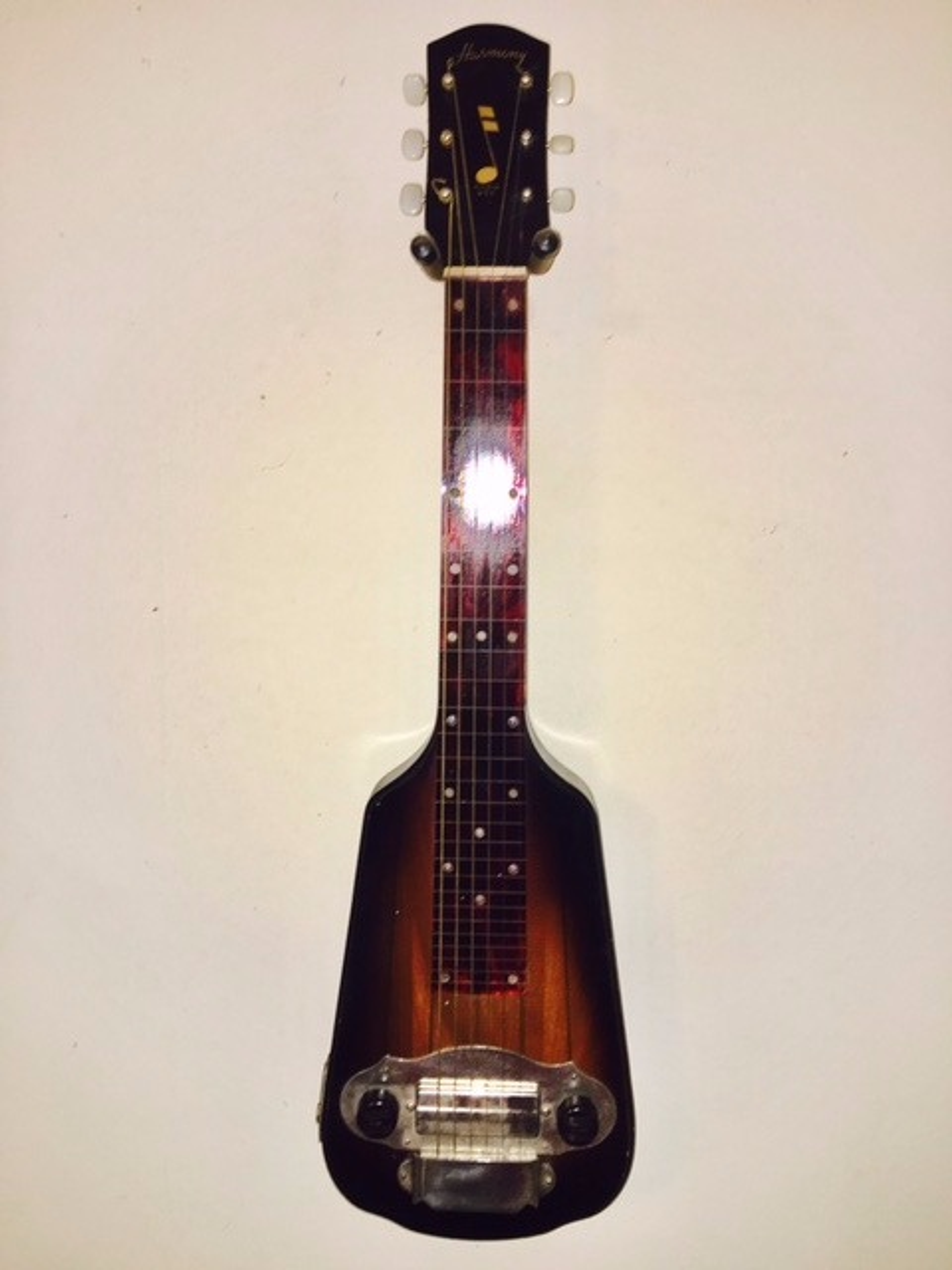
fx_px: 1063
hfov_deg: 48.2
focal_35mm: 29
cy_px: 635
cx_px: 476
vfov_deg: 61.7
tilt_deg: -7.9
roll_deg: -1.8
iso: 32
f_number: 2.2
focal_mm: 4.15
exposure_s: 1/20
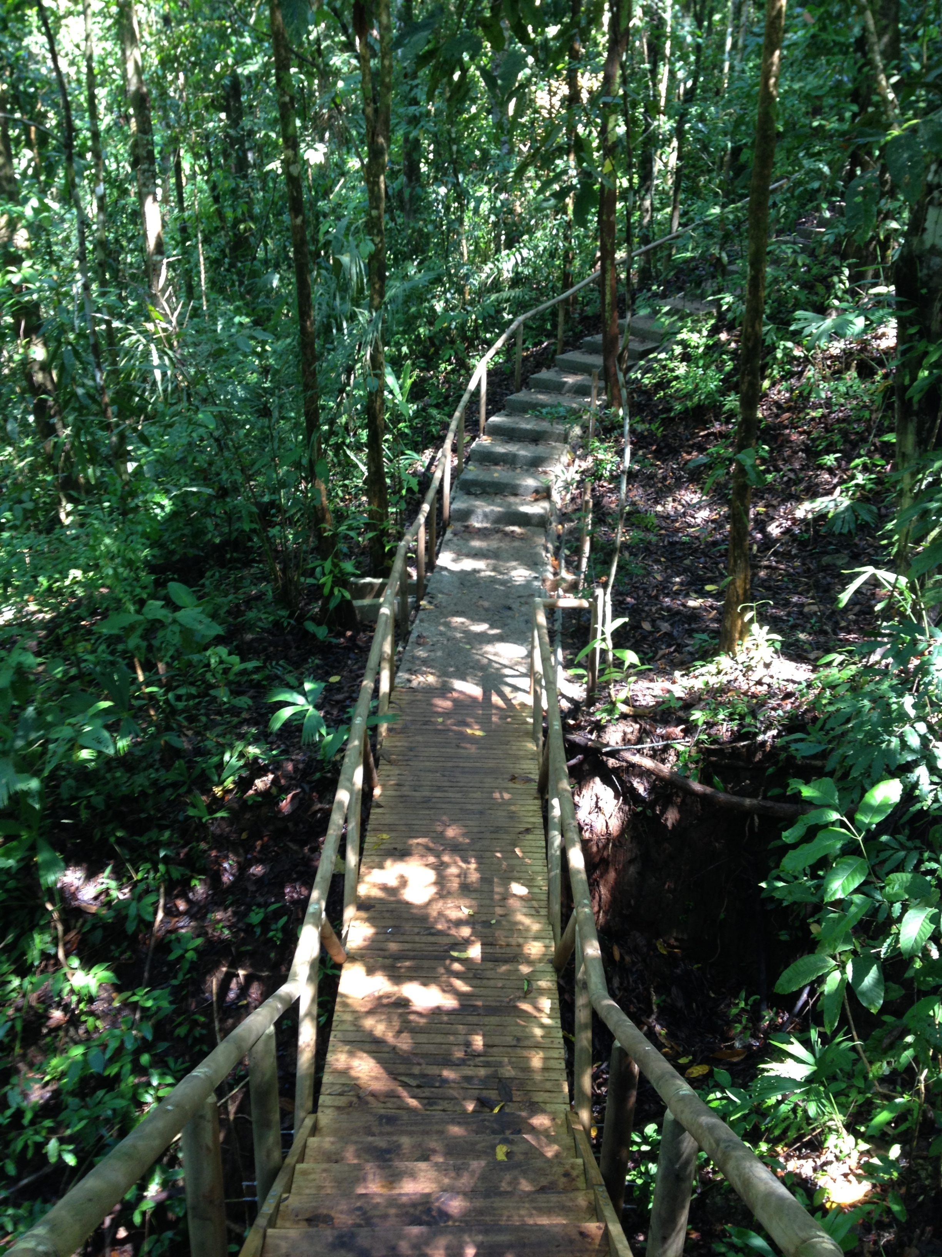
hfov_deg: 40.7
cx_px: 471
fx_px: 1270
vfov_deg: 52.6
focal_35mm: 35
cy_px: 628
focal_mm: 4.28
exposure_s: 1/20
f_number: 2.4
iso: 64
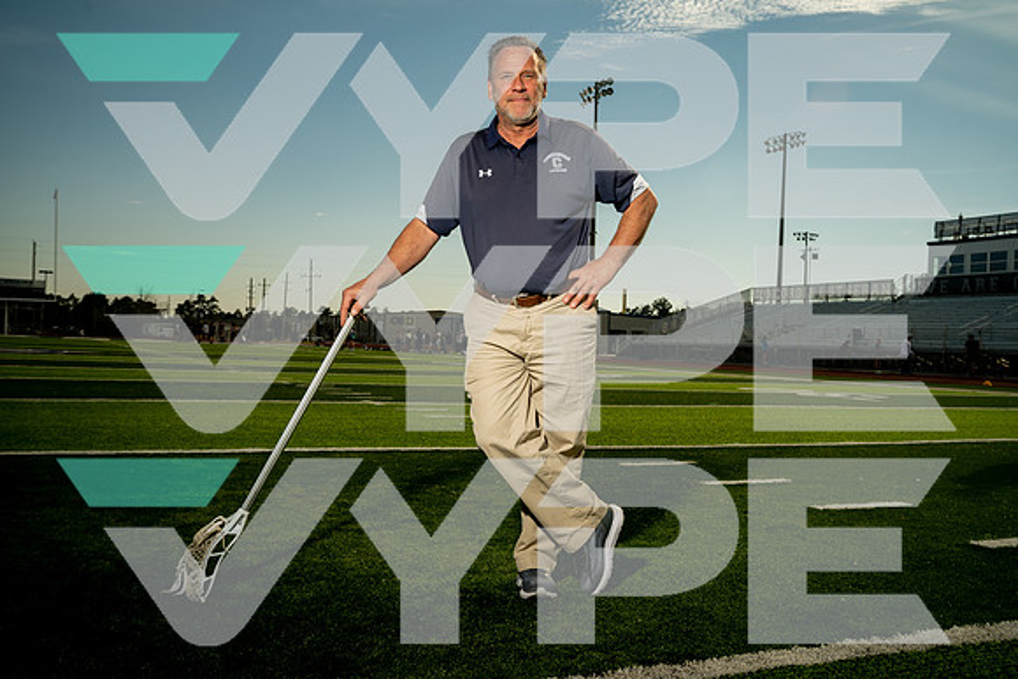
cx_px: 509
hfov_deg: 55.8
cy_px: 340
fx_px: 962
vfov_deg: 38.9
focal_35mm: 34
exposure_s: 1/250
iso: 250
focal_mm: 34
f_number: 8
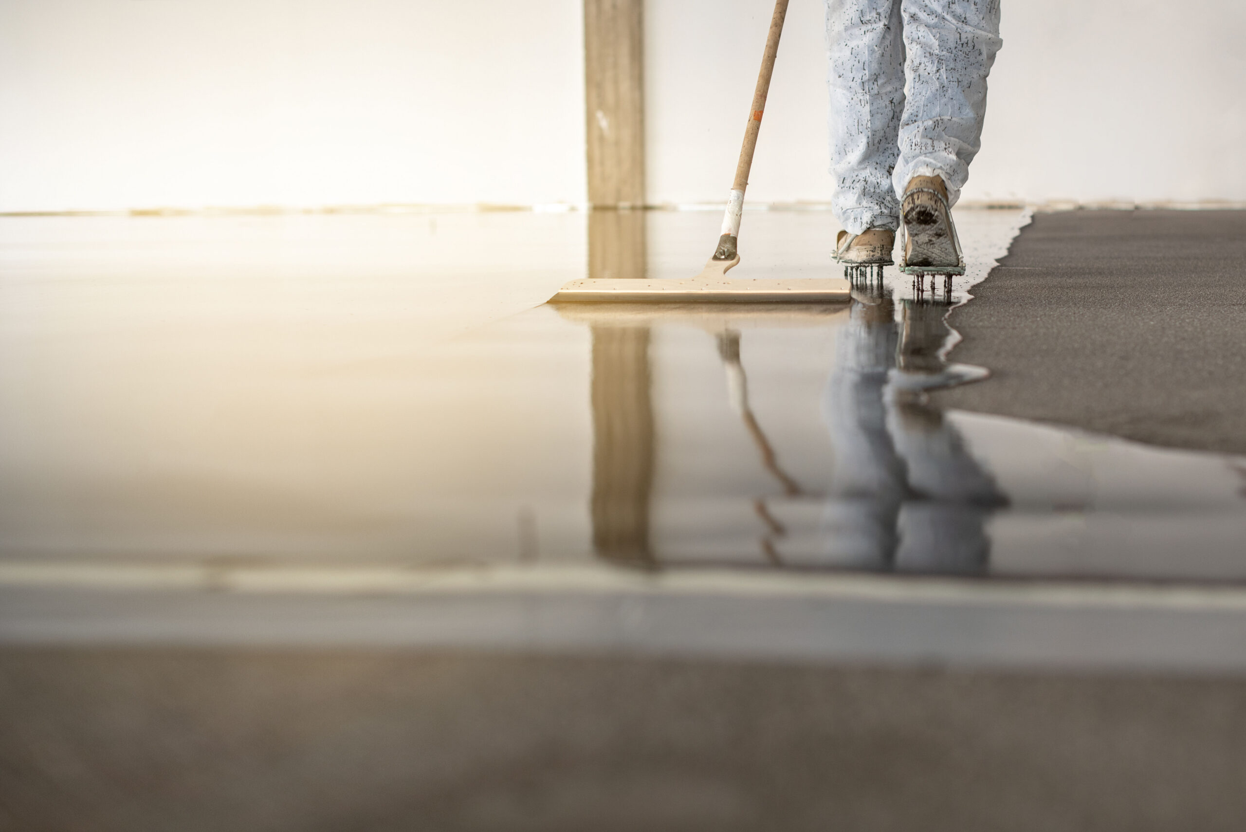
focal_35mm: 50
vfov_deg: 27.0
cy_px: 416
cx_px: 623
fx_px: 1731
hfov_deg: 39.6
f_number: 2.8
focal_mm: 50
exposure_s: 1/400
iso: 400
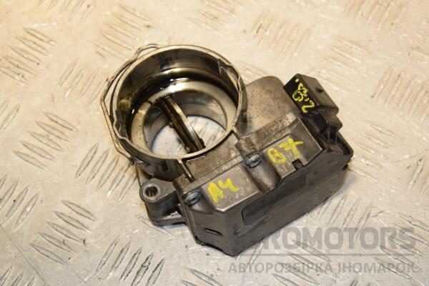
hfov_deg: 26.0
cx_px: 214
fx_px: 929
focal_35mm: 78
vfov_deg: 17.5
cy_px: 143
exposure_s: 1/200
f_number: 7.1
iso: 800
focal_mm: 52
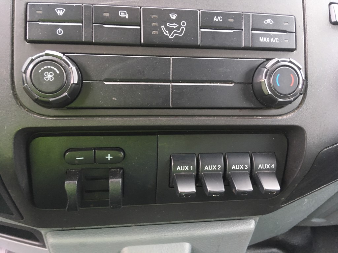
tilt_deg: -17.0
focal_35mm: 29
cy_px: 126
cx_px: 169
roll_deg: -1.3
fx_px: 283
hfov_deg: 61.7
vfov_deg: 48.2
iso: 100
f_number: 2.2
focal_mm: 4.15
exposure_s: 1/30
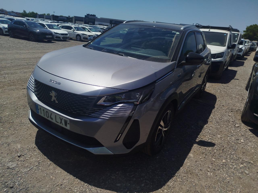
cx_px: 129
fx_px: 179
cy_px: 96
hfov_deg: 71.6
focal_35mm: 24
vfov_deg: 56.8
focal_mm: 5.31
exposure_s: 1/4593
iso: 50
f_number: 1.7
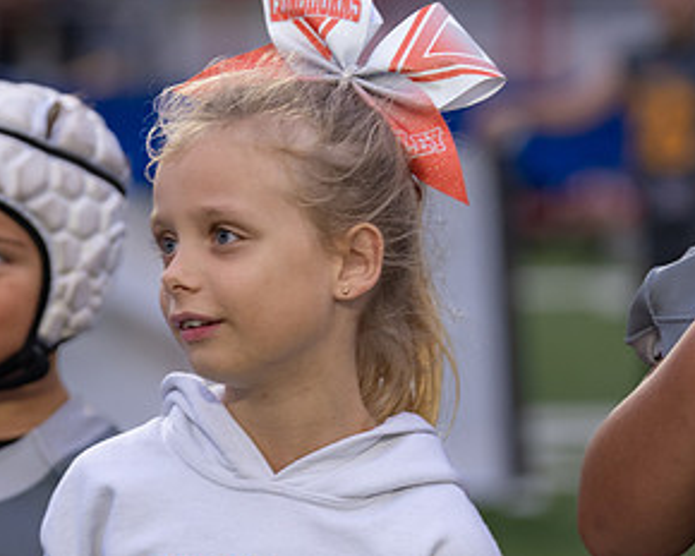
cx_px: 302
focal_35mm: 231
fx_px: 4752
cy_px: 455
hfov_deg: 8.4
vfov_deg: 6.7
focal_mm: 115
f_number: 2.8
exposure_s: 1/320
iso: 500
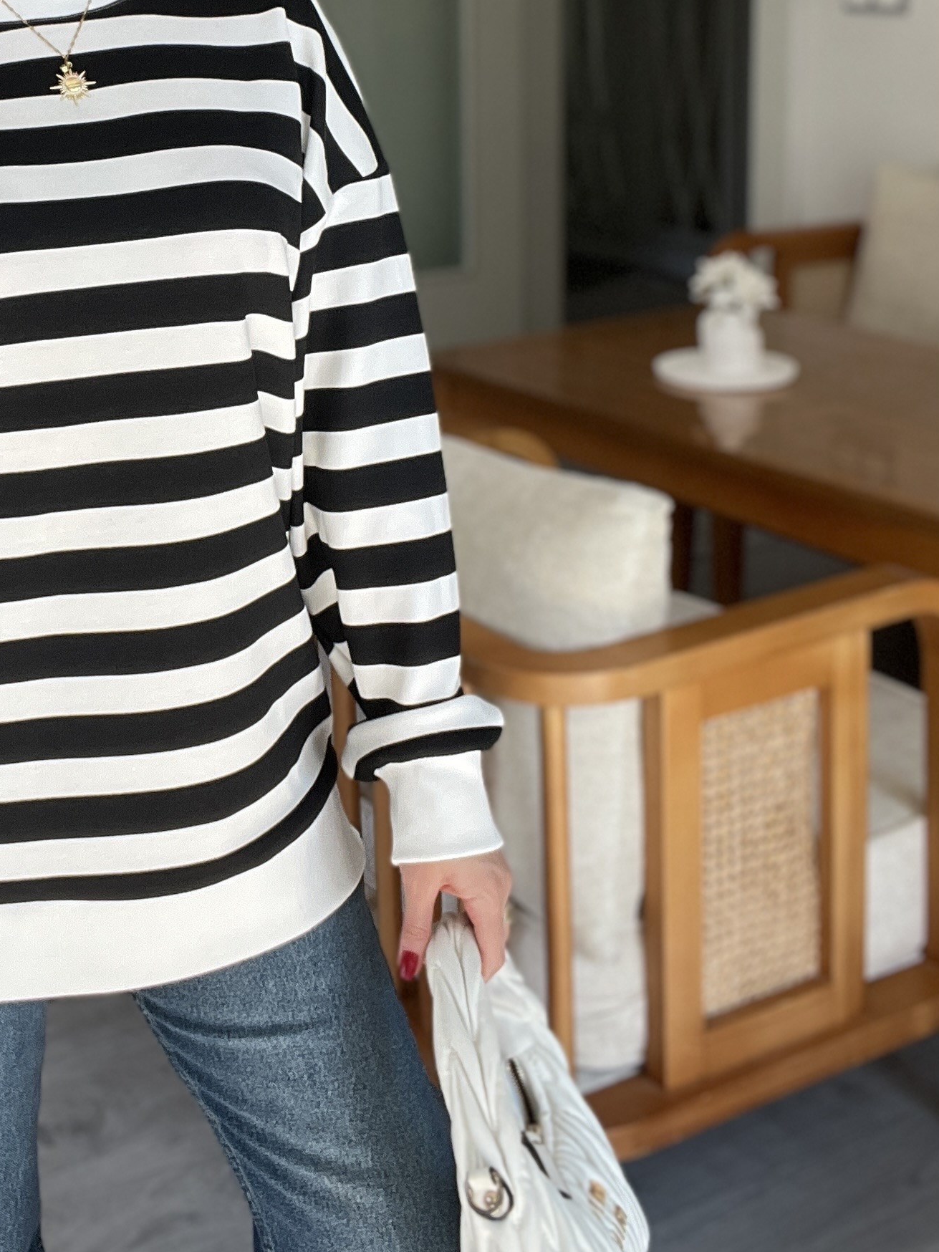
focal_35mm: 53
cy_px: 221
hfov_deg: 26.7
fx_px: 1917
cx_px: 115
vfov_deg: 34.9
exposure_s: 1/121
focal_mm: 2.71
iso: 64
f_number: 2.2
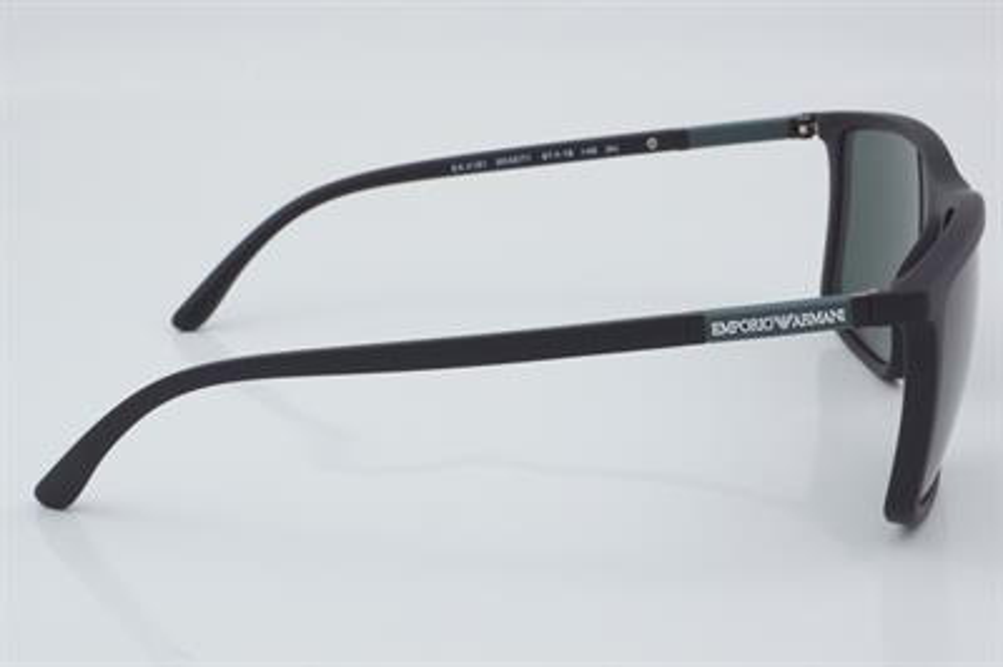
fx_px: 2088
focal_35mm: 75
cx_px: 502
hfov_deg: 27.0
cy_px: 334
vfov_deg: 18.2
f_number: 32
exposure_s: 1/4
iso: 100
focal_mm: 50
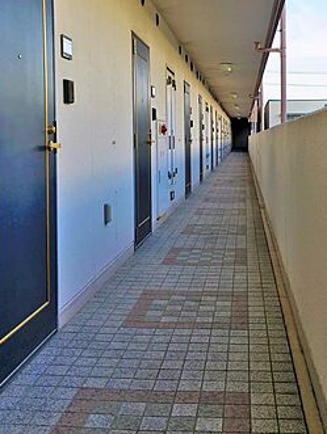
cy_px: 144
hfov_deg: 34.2
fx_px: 528
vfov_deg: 44.1
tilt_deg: +0.2
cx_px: 205
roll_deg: +0.8
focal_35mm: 42
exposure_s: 1/469
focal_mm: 4.15
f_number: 2.2
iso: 25
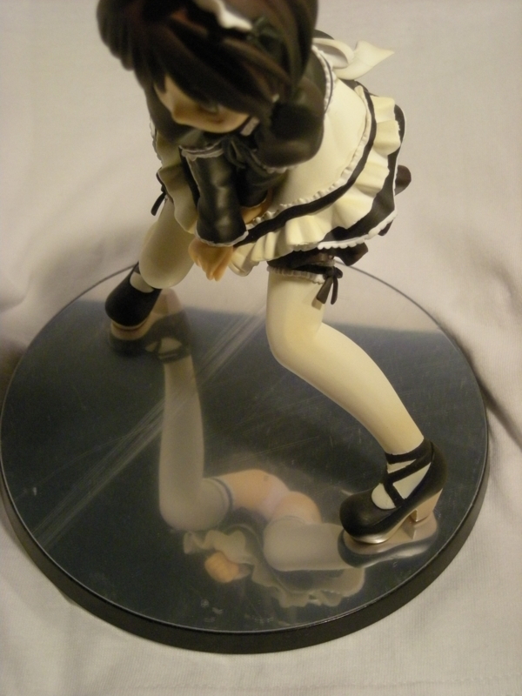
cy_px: 348
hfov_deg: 21.6
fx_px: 1367
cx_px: 261
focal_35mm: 68
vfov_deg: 28.6
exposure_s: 1/31.5
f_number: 3.7
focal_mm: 11
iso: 400
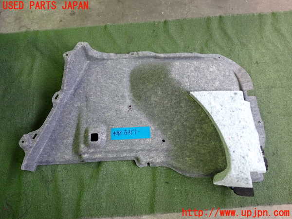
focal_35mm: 30
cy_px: 110
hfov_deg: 60.0
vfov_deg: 46.8
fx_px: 253
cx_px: 146
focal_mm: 5.4
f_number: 2.3
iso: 320
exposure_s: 1/30
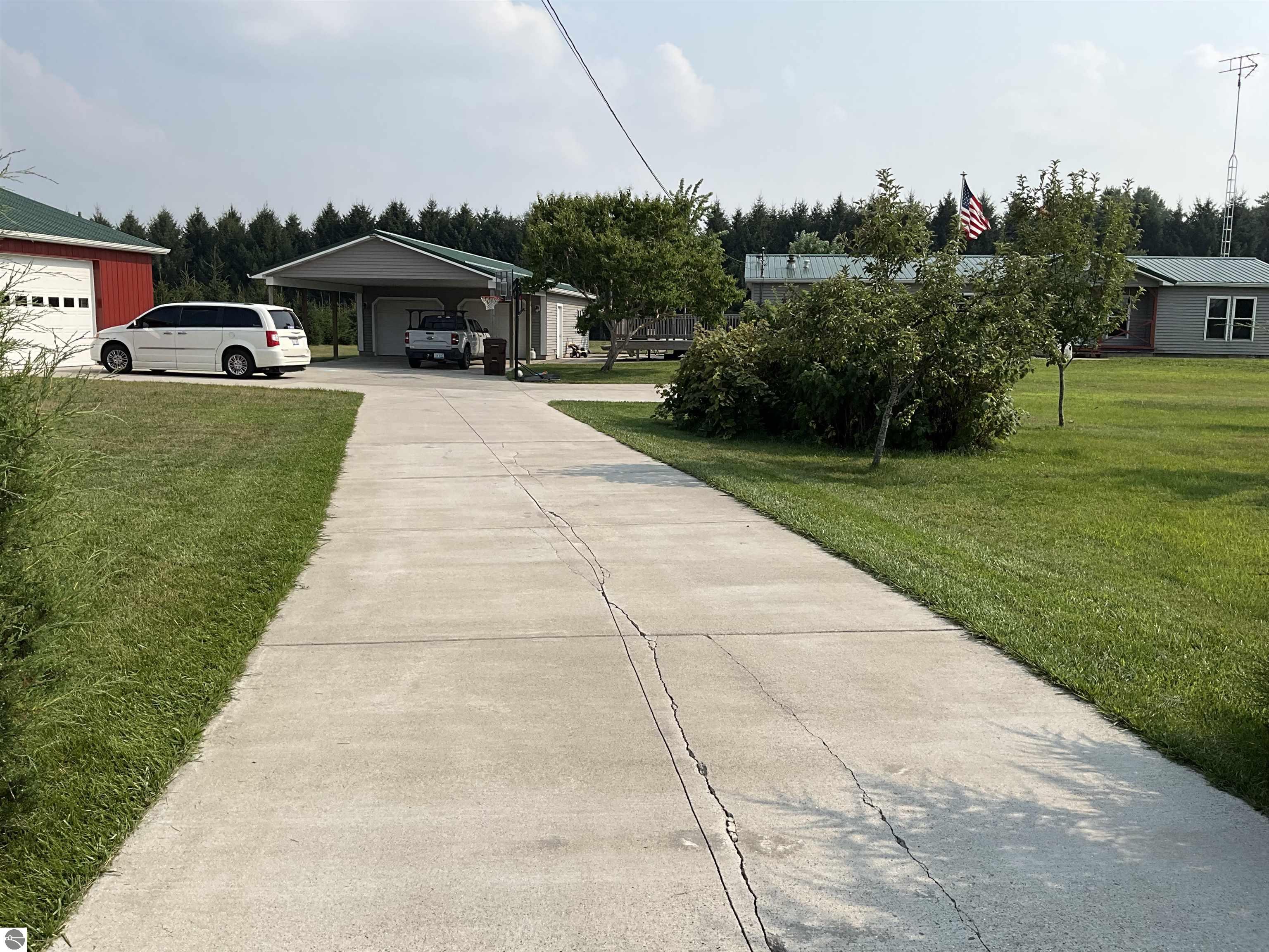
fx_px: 1063
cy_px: 476
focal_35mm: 29
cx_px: 634
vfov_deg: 48.2
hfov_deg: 61.7
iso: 25
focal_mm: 3
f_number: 1.8
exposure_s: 1/2959
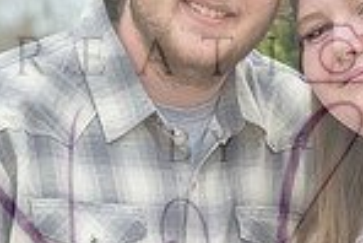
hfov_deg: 5.0
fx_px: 4158
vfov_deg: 3.3
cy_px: 195
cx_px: 233
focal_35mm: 412
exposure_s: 1/640
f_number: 8
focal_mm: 105
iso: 400
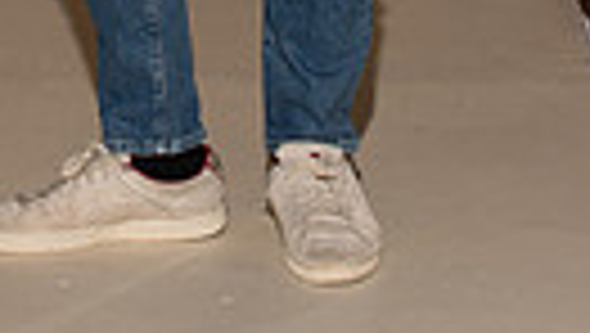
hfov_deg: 8.0
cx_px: 115
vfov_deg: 4.4
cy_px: -608
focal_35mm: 270
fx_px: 4228
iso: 800
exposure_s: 1/250
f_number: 9
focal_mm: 75
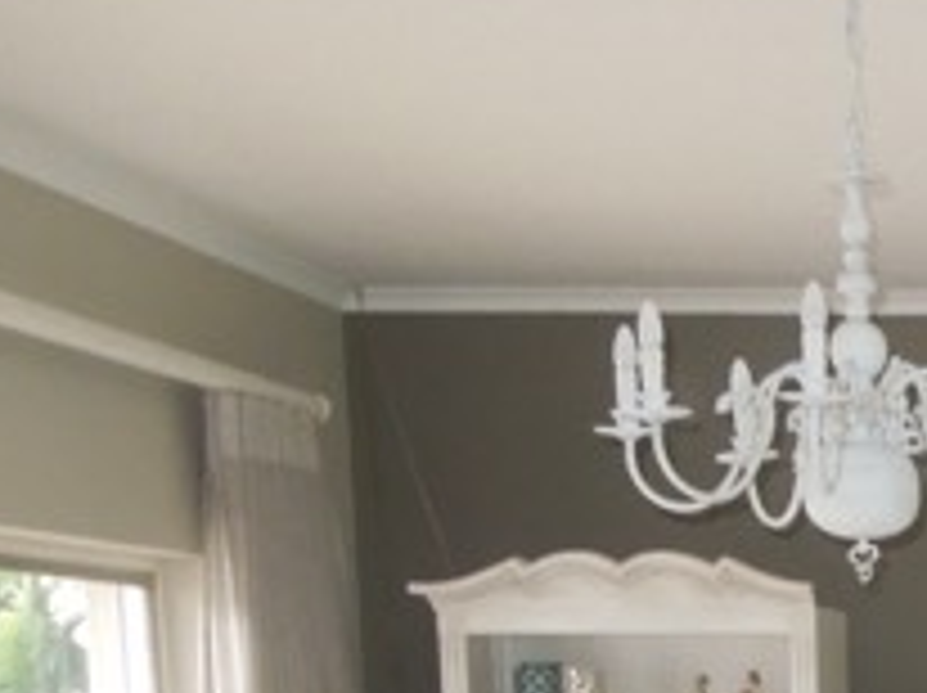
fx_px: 2274
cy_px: 1114
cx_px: 1305
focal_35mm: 85
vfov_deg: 15.6
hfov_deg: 20.4
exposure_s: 1/30
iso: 560
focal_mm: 4.5
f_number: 3.3
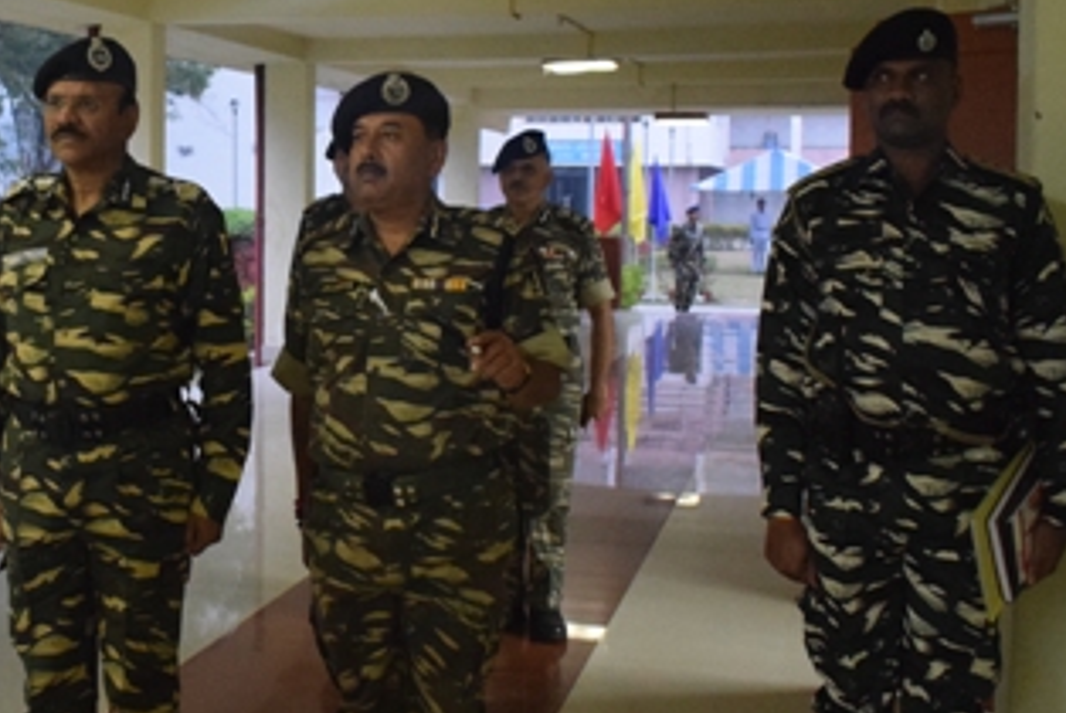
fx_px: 1630
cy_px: 326
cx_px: 234
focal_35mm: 55
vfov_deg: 24.7
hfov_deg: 35.2
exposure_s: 1/60
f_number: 3.5
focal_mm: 18
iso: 5000
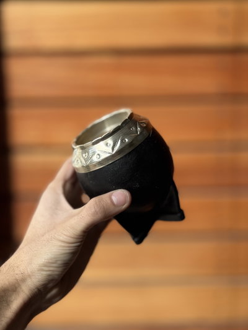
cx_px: 124
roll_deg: +0.8
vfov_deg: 39.6
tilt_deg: -8.9
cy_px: 165
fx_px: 458
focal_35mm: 48
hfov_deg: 30.3
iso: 64
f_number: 1.78
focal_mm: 6.76
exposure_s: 1/846
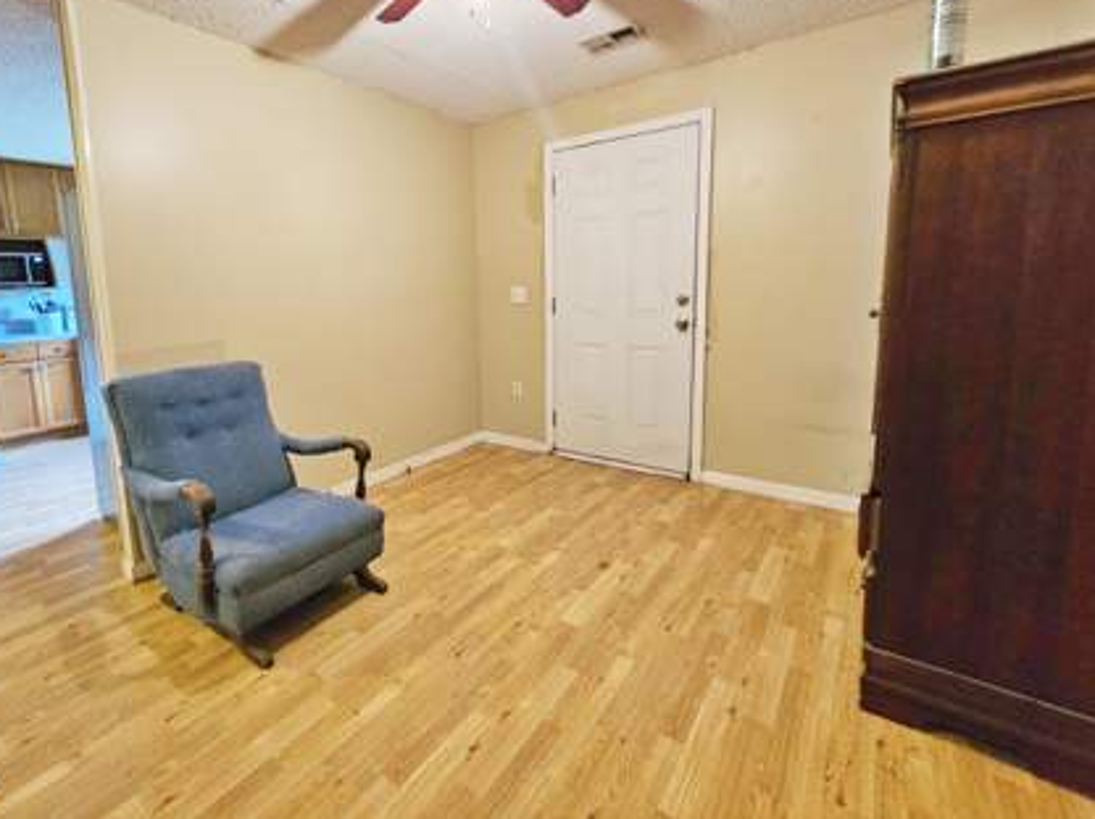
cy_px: 349
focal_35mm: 15
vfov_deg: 81.1
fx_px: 474
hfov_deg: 97.6
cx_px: 469
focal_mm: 2.2
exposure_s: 1/24
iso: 640
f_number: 2.2
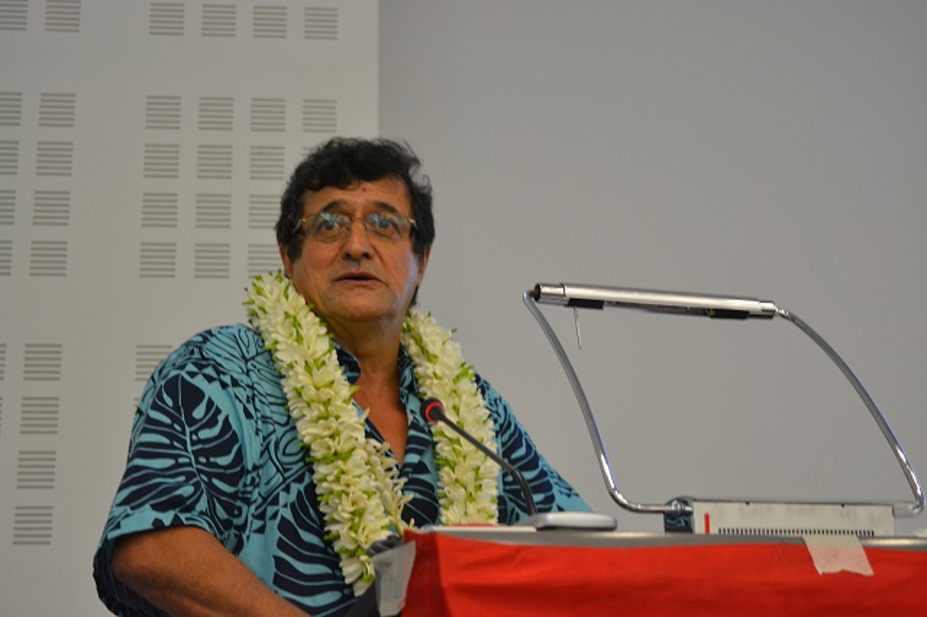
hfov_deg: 31.9
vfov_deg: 21.5
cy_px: 308
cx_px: 464
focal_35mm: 63
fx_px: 1621
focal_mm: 42
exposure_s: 1/30
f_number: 5
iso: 900
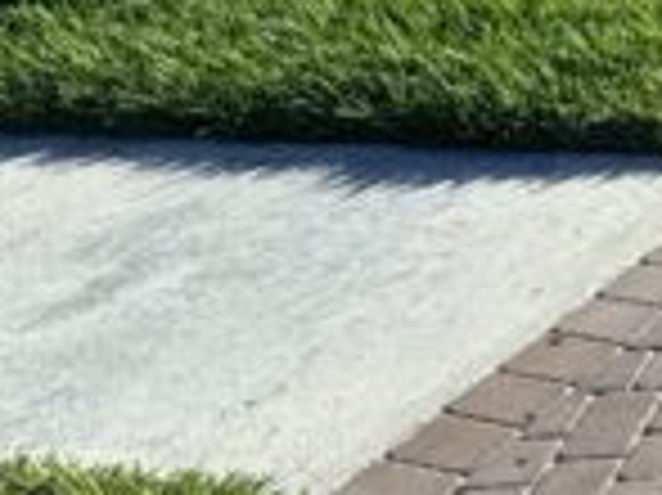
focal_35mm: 73
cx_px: 1482
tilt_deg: -34.8
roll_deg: -1.0
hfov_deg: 16.3
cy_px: 324
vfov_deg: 20.1
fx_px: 1395
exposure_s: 1/1536
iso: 40
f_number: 2.2
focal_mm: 2.22
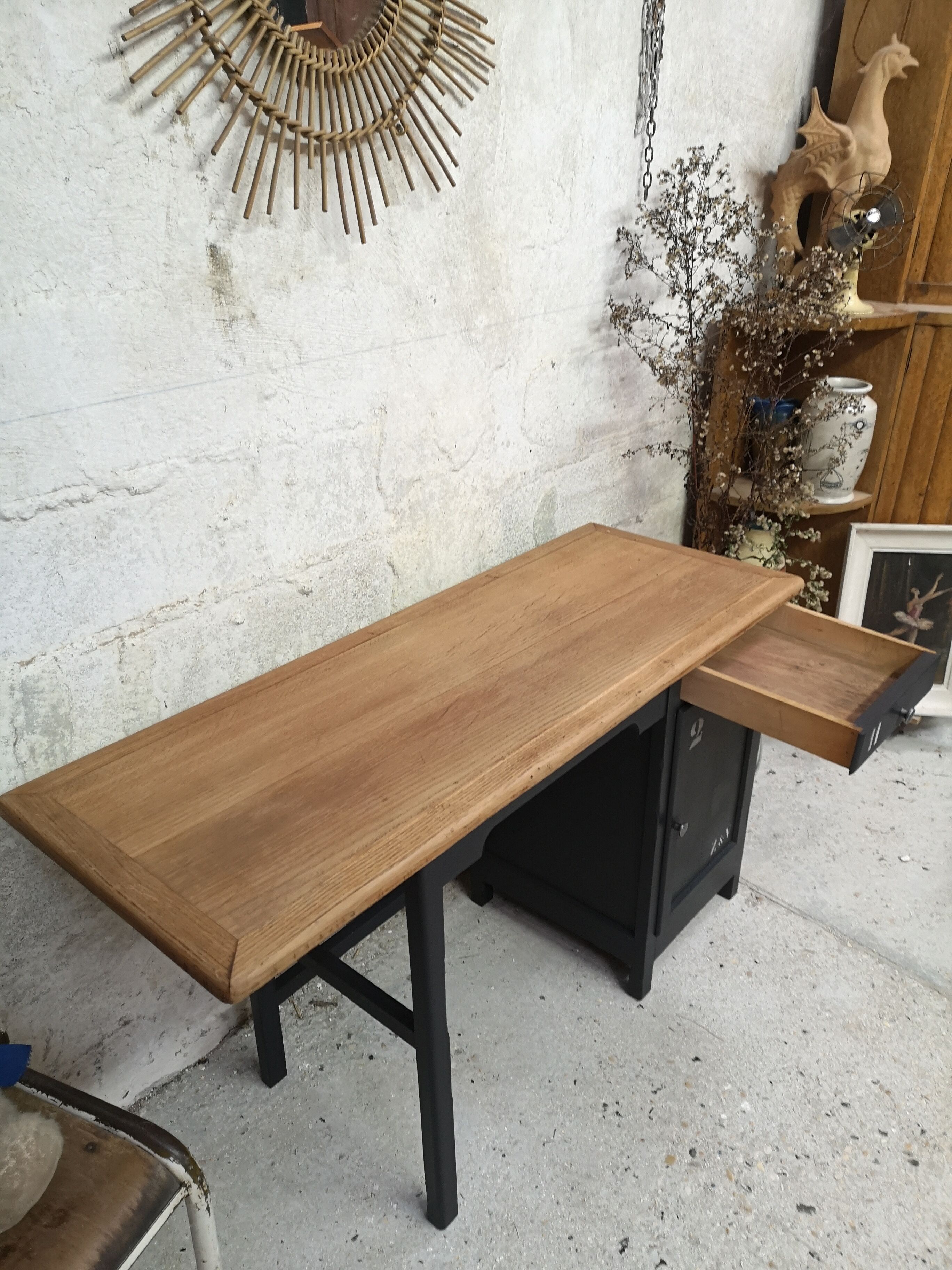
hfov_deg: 51.4
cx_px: 476
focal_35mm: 27
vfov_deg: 65.3
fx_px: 990
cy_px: 635
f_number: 1.8
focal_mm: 5.58
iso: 250
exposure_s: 1/33.3
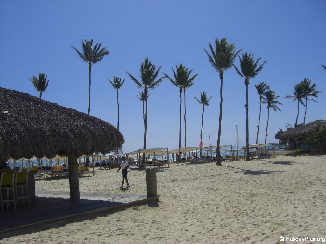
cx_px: 163
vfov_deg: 37.7
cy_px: 122
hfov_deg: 49.0
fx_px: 358
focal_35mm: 38
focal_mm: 6.2
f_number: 8
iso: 64
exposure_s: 1/500
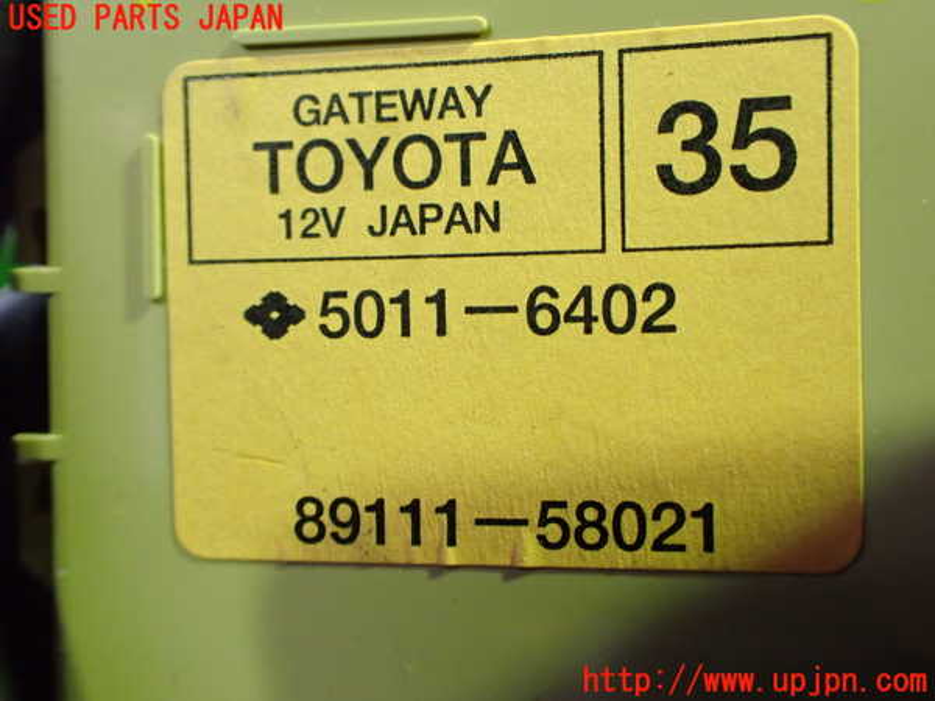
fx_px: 810
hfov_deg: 60.0
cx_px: 468
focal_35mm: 30
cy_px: 350
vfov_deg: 46.8
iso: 800
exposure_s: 1/60
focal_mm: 5.4
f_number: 2.3
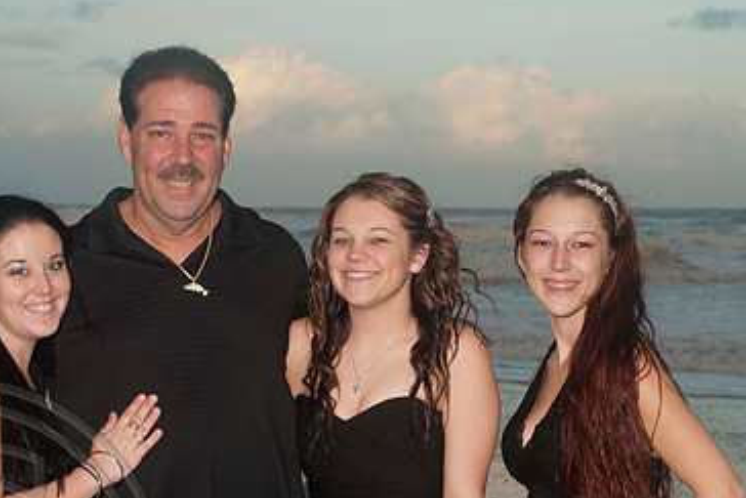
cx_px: 326
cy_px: 384
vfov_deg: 13.0
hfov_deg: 19.4
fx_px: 2177
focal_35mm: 105
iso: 100
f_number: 6.3
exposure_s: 1/80
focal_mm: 44
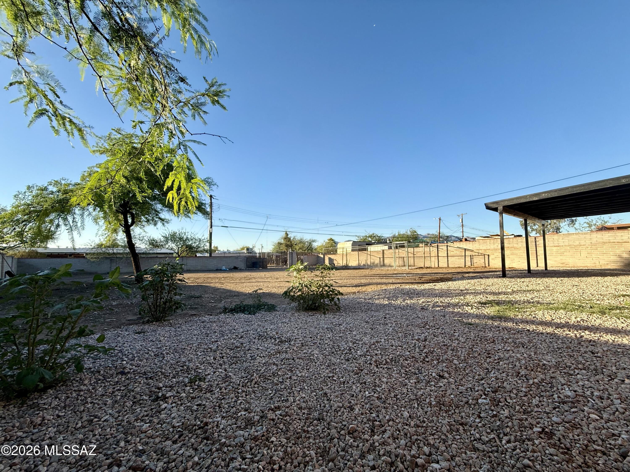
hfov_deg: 102.1
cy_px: 236
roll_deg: +0.2
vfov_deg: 85.7
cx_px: 315
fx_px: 255
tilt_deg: +3.8
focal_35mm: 14
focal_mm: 2.22
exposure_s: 1/709
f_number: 2.2
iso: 50
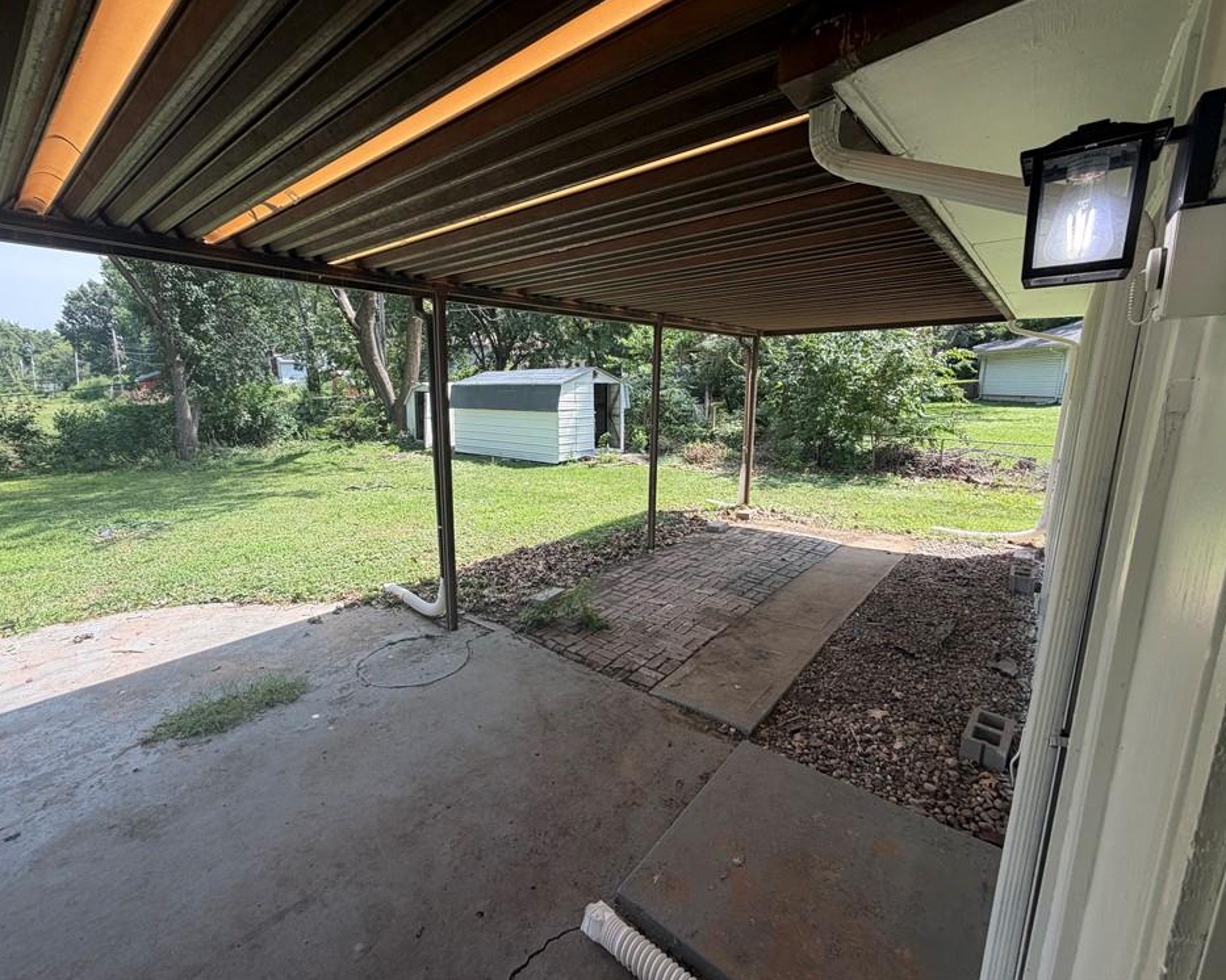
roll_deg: +1.3
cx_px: 579
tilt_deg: -10.6
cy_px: 481
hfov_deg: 96.7
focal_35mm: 15
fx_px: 544
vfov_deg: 84.0
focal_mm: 2.22
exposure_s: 1/372
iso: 50
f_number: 2.2
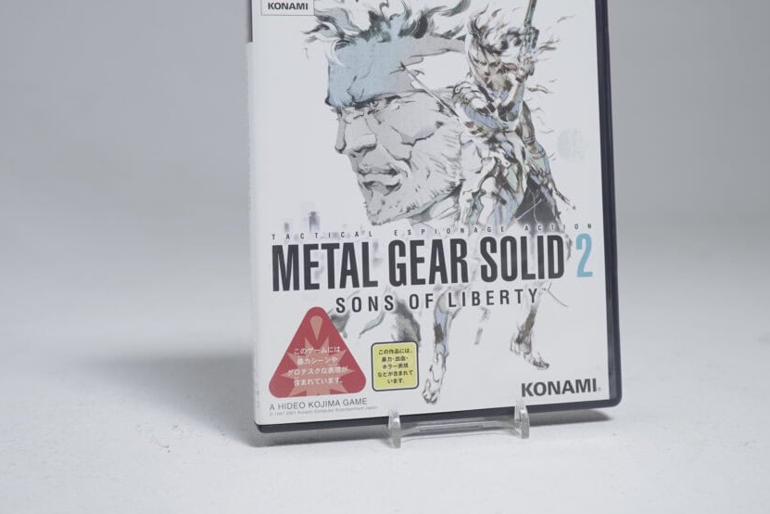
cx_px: 426
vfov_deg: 25.8
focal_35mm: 52
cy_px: 149
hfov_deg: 38.1
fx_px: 1112
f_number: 5.6
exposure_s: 1/30
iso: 640
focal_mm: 36
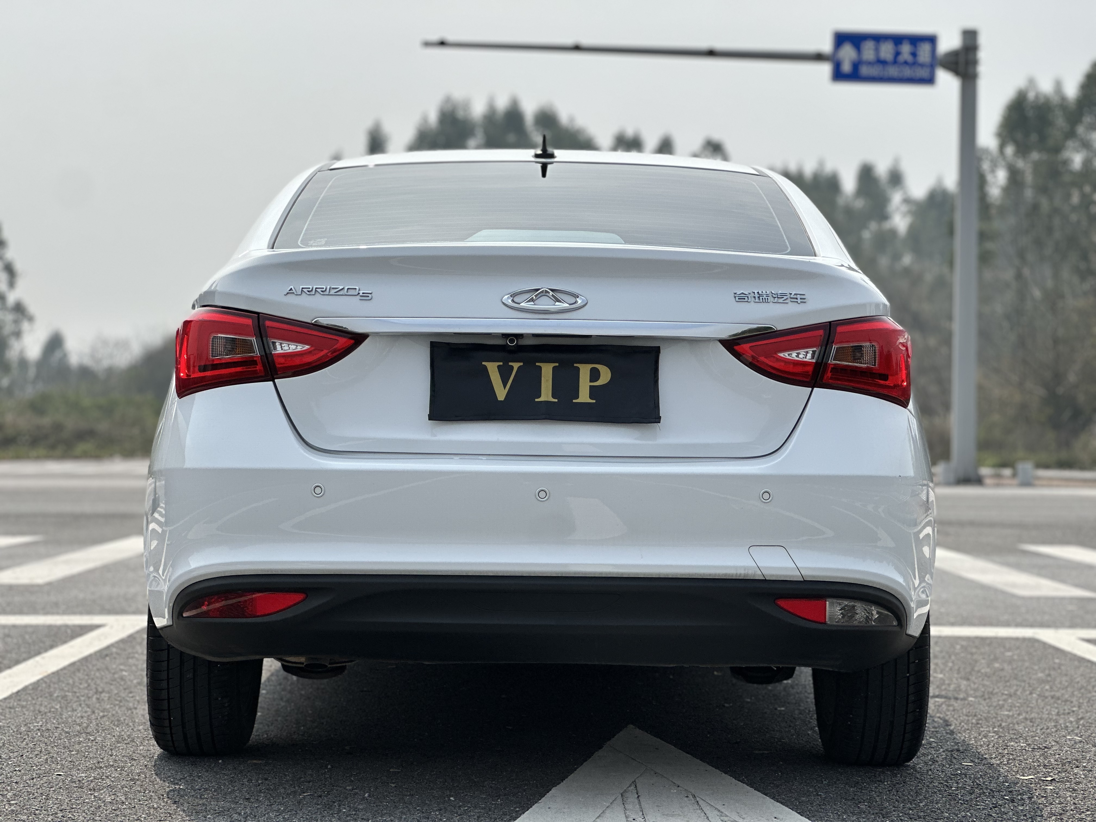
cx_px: 548
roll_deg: -0.6
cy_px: 411
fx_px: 2438
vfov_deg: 19.1
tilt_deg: +2.8
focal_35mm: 77
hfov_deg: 25.3
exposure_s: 1/1292
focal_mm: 9
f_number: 2.8
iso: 32
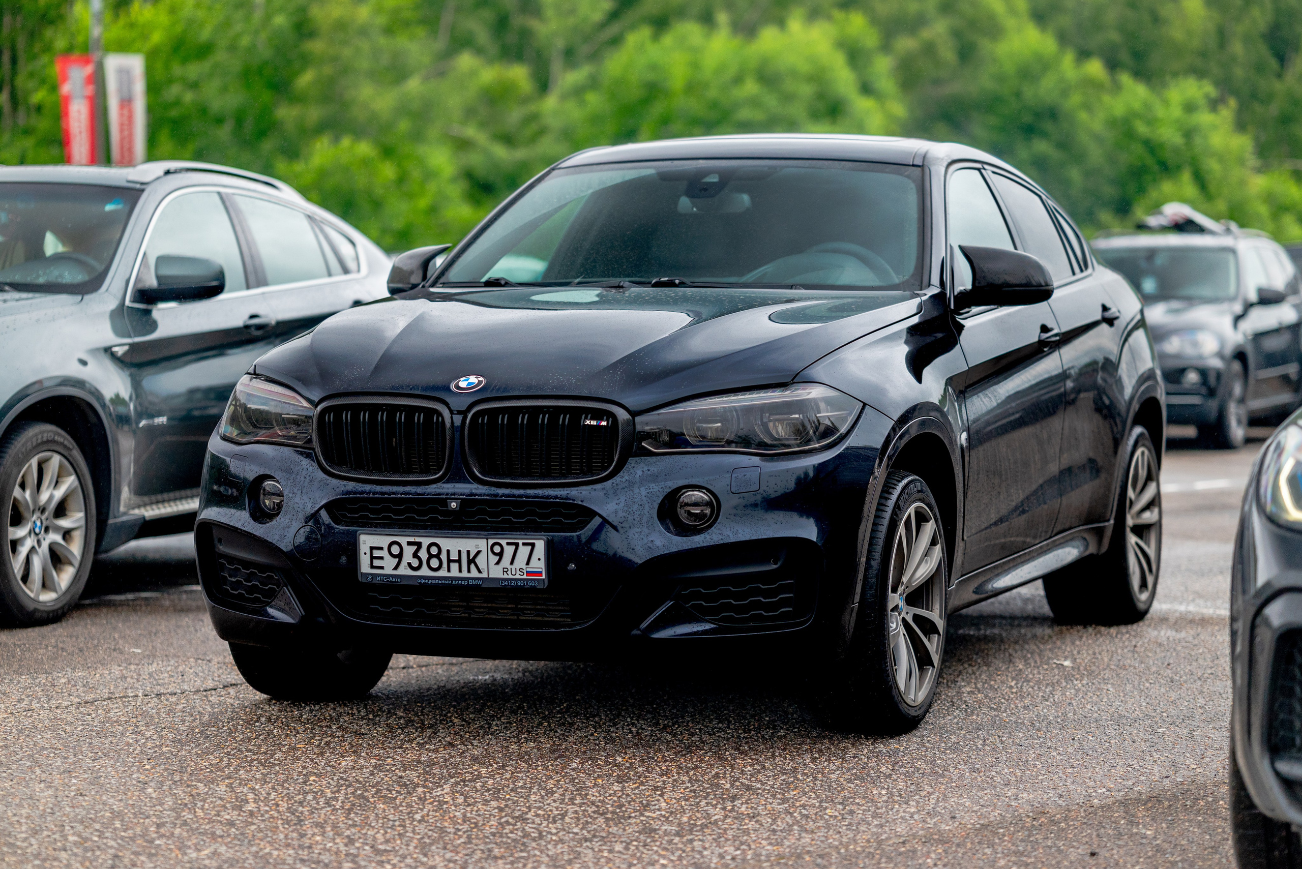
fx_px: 3163
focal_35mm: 87
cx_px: 641
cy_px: 435
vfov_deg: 15.6
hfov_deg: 23.3
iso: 500
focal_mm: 85
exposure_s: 1/400
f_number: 2
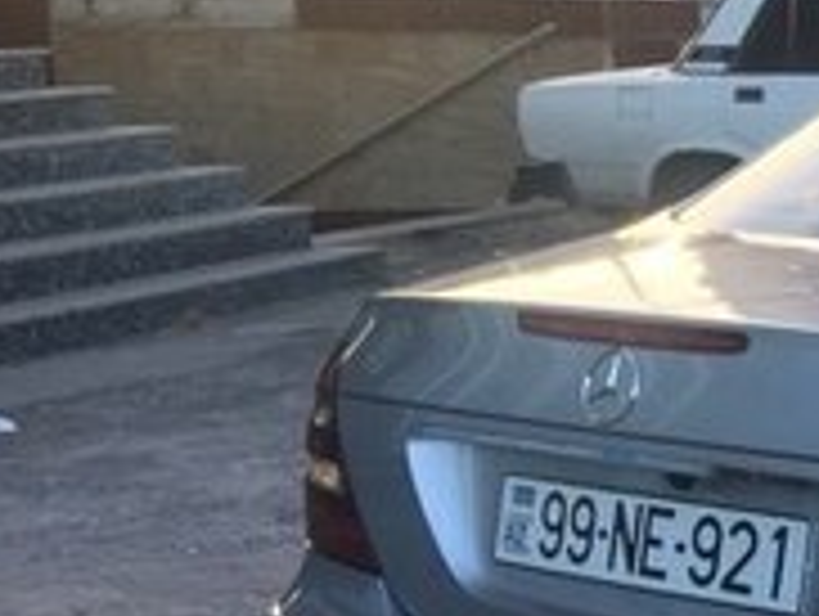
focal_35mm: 105
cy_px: 443
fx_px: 2488
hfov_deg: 16.0
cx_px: 1440
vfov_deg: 14.1
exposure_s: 1/100
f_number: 2.2
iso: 25
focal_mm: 4.15
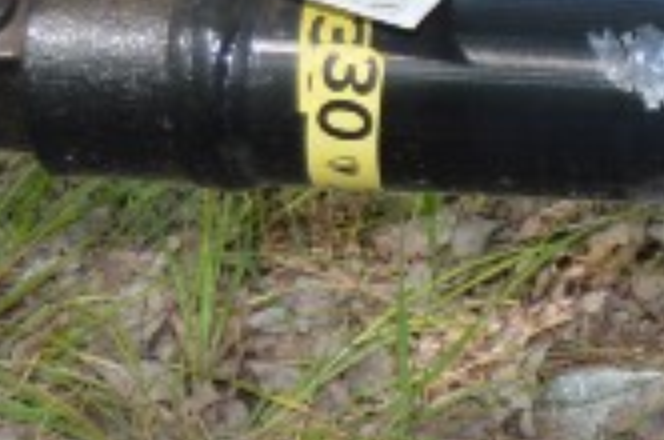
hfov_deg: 9.0
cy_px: 110
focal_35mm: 208
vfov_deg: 6.6
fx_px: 3829
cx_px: 1528
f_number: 4
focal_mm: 23
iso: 200
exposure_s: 1/125
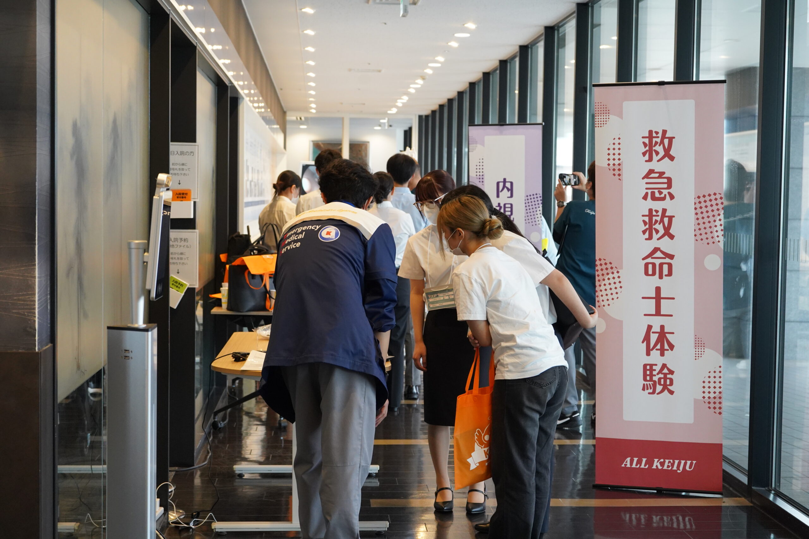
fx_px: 1348
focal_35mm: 60
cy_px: 270
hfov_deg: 33.4
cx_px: 404
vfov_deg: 22.6
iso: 3200
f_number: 5.6
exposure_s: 1/160
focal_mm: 60
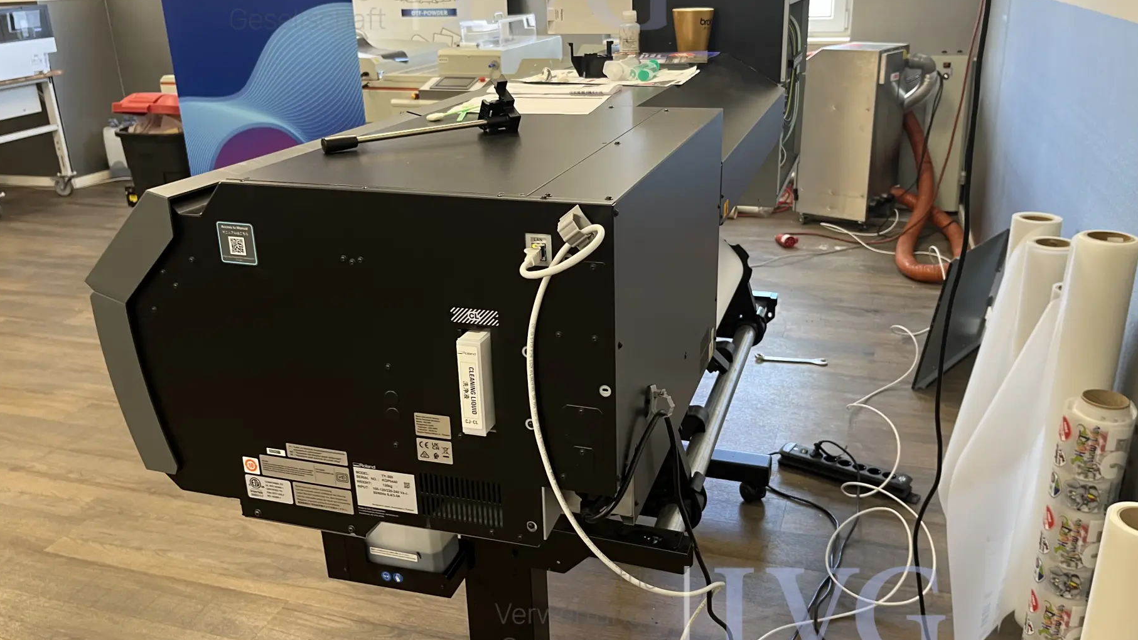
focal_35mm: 30
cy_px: 298
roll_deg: +1.0
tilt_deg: -20.9
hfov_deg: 64.3
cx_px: 584
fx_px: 905
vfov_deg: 38.9
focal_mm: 5.1
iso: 100
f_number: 1.6
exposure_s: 1/50
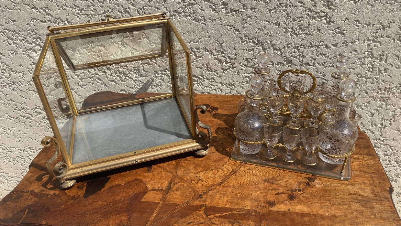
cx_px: 206
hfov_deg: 67.9
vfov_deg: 41.5
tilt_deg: -33.0
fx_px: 298
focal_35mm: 28
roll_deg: +2.4
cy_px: 107
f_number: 1.6
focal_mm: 5.1
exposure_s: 1/4902
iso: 32
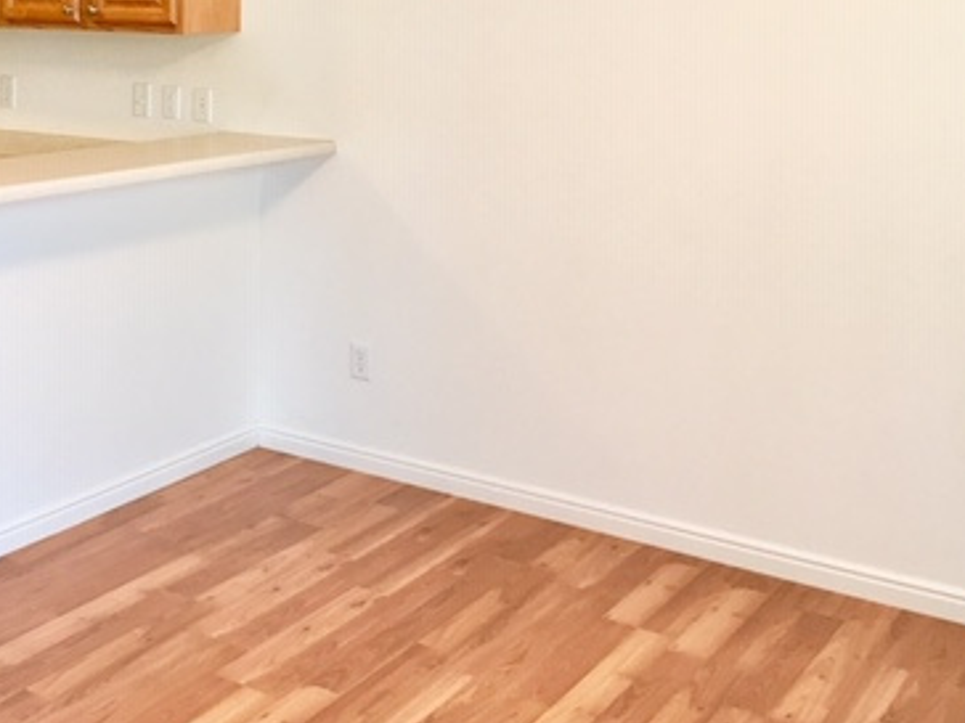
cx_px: 241
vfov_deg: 28.0
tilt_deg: -8.0
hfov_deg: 36.6
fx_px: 1422
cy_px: 159
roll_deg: +0.1
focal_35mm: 51
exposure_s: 1/30
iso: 80
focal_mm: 4.15
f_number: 2.2
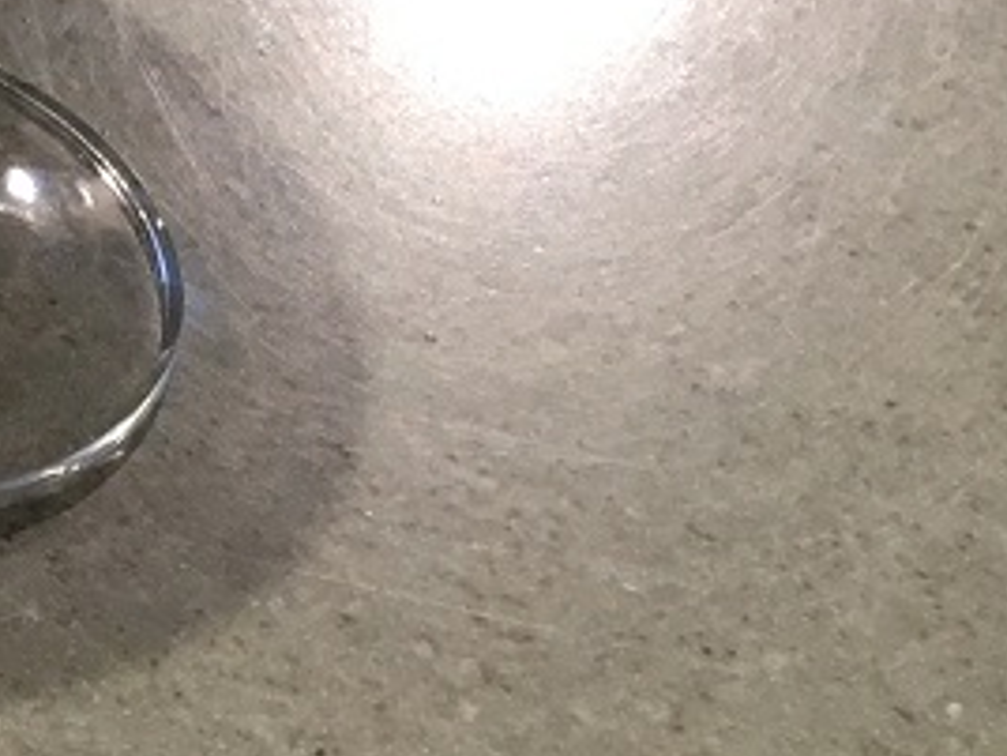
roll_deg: -3.2
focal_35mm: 131
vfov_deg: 10.7
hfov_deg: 13.3
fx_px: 3811
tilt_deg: -29.9
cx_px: -891
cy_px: -572
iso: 100
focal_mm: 4.15
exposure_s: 1/30
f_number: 2.2
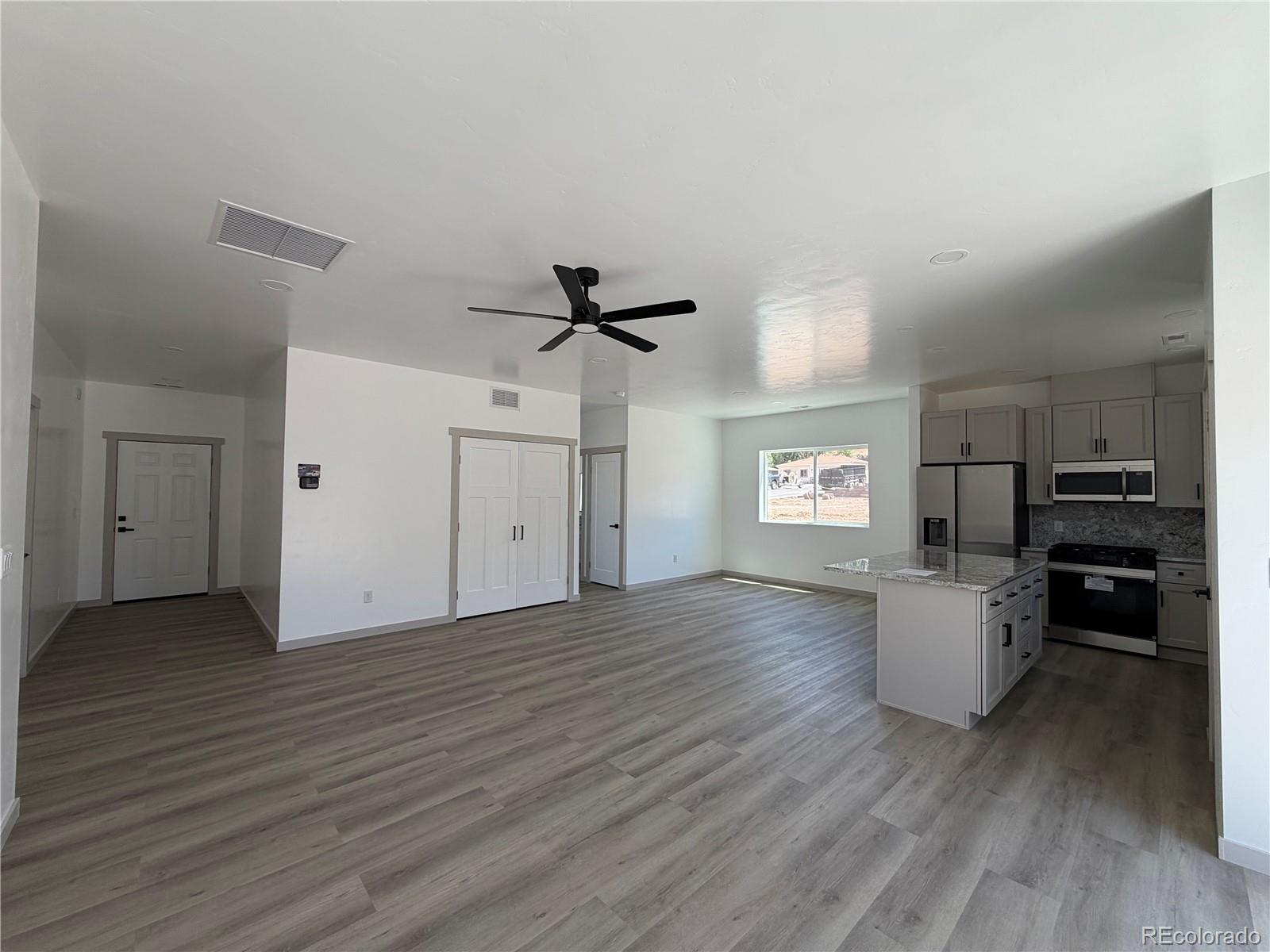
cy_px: 476
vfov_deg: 85.7
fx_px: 514
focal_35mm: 14
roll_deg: -0.5
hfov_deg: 102.1
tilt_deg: +2.0
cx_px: 635
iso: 40
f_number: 2.2
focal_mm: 2.22
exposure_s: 1/139
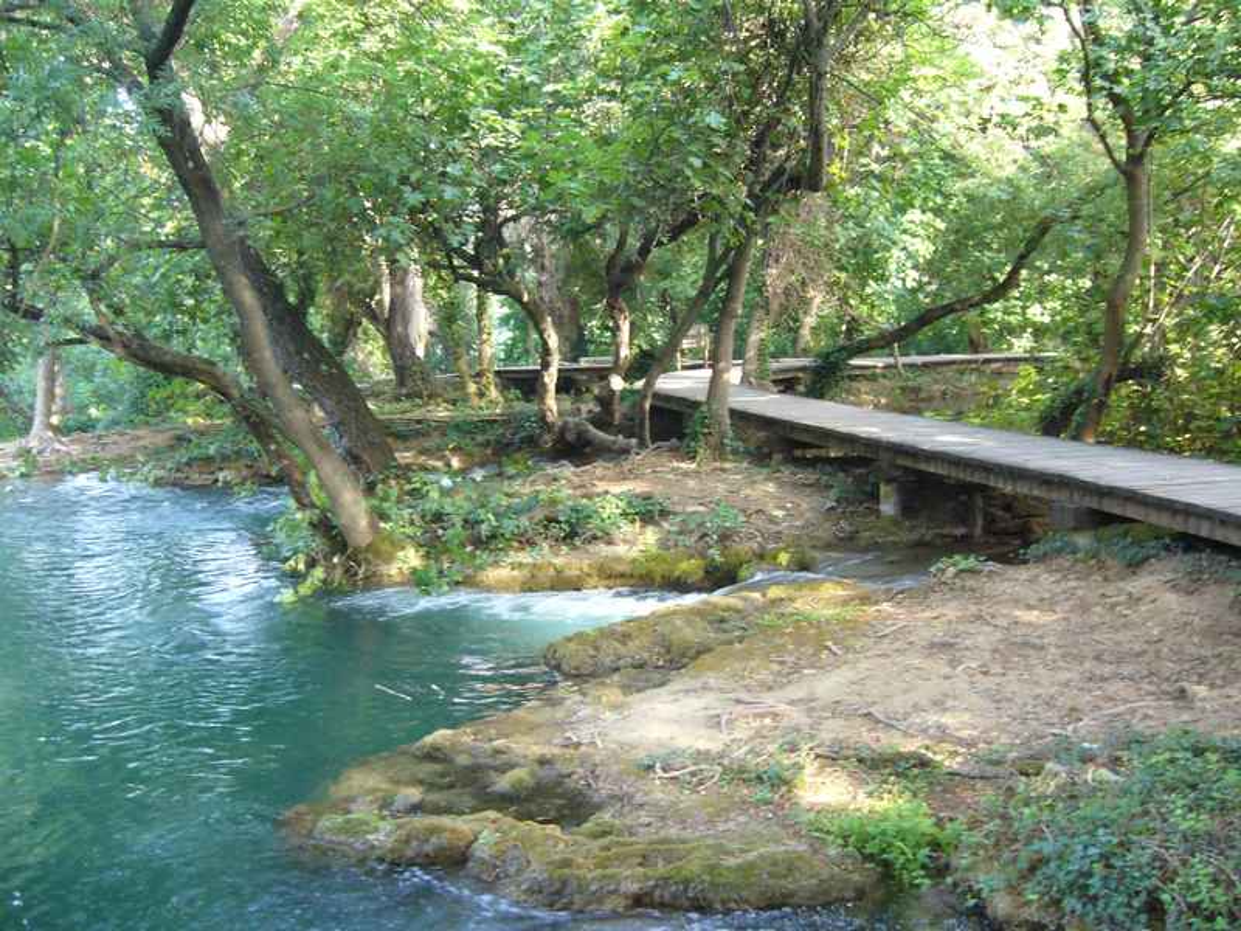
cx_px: 620
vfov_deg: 40.7
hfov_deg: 52.6
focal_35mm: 35
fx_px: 1255
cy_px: 466
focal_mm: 5.8
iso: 200
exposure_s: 1/30
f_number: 2.8
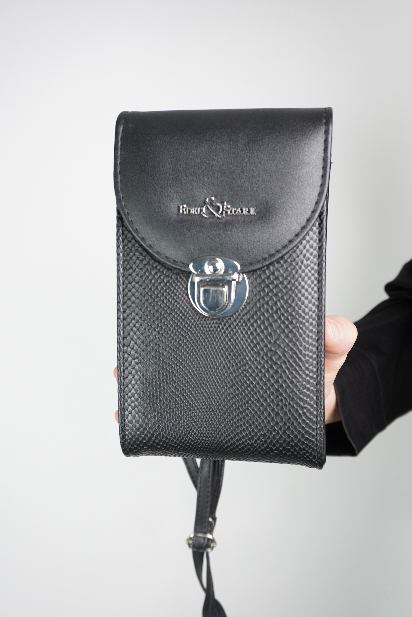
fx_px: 540
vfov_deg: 59.5
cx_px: 206
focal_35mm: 32
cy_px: 308
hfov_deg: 41.8
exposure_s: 1/200
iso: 1600
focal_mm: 21
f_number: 5
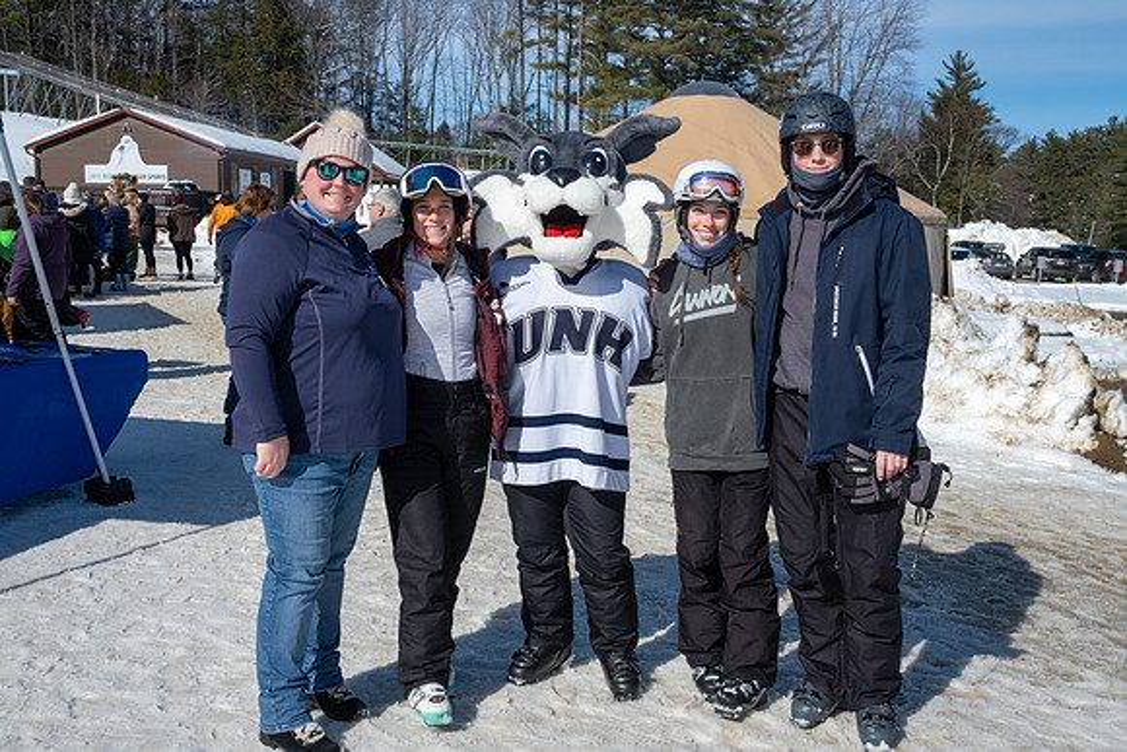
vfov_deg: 37.9
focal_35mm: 35
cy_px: 376
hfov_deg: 54.4
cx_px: 564
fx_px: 1096
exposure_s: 1/1000
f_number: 8
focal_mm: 23
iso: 320
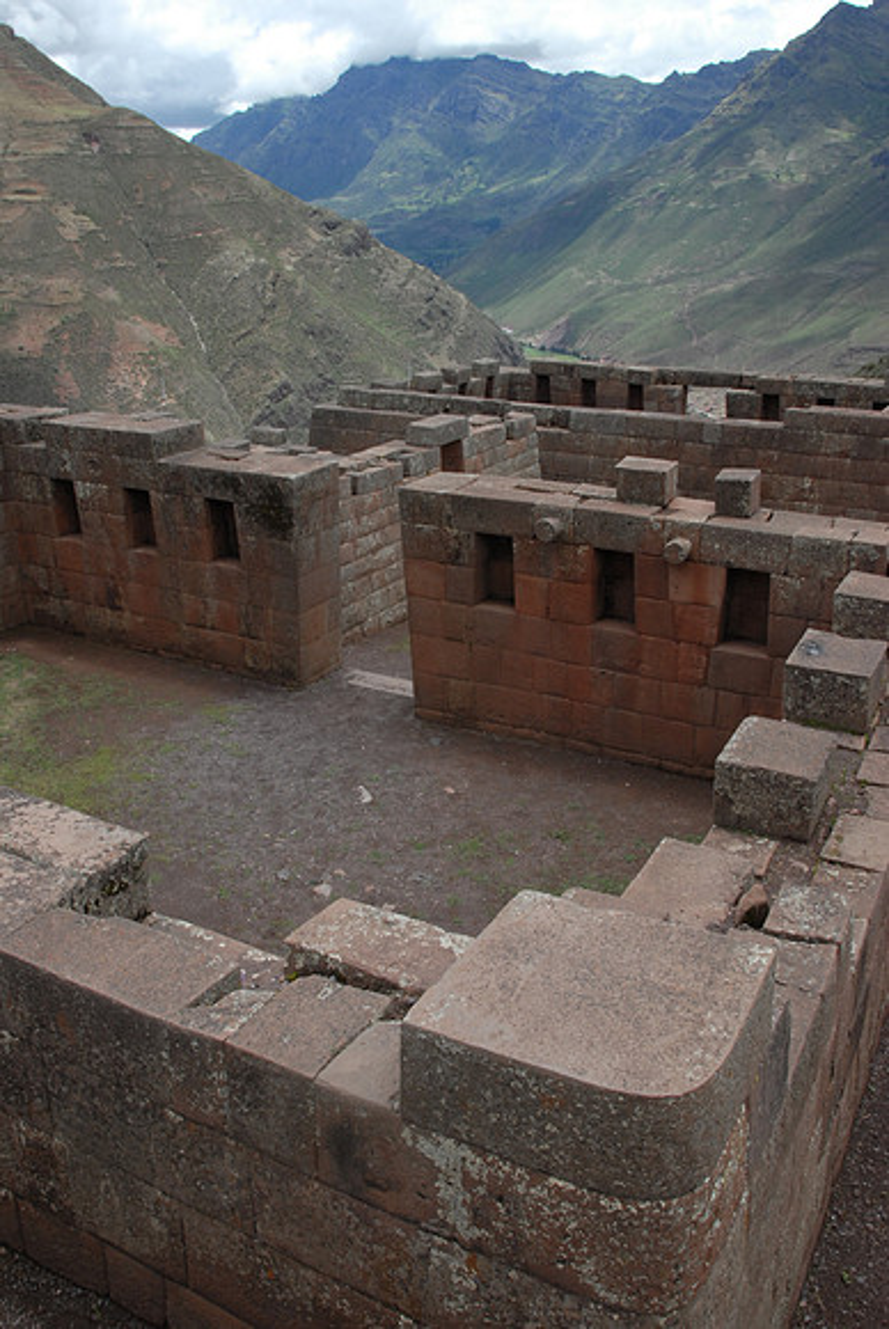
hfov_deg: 43.7
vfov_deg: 61.9
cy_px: 664
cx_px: 444
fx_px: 1109
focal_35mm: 30
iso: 400
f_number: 20
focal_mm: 20
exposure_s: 1/100
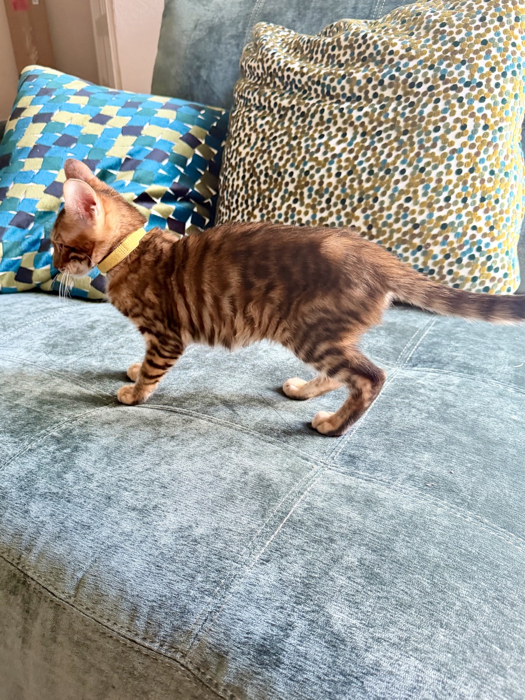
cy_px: 350
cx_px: 262
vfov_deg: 71.6
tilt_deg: -28.7
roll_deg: +1.8
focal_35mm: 24
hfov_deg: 56.8
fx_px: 485
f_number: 1.78
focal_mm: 6.76
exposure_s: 1/60
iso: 500
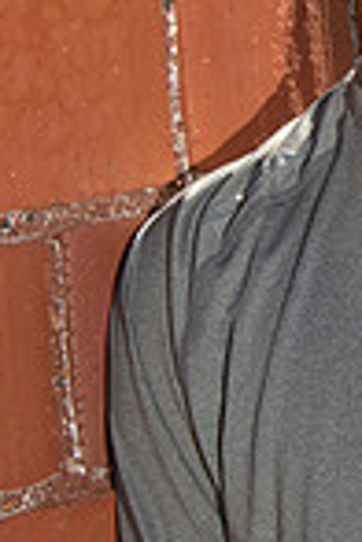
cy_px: 81
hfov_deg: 6.5
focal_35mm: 208
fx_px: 3137
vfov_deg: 9.9
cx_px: 528
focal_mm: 68
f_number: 13
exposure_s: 1/160
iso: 800
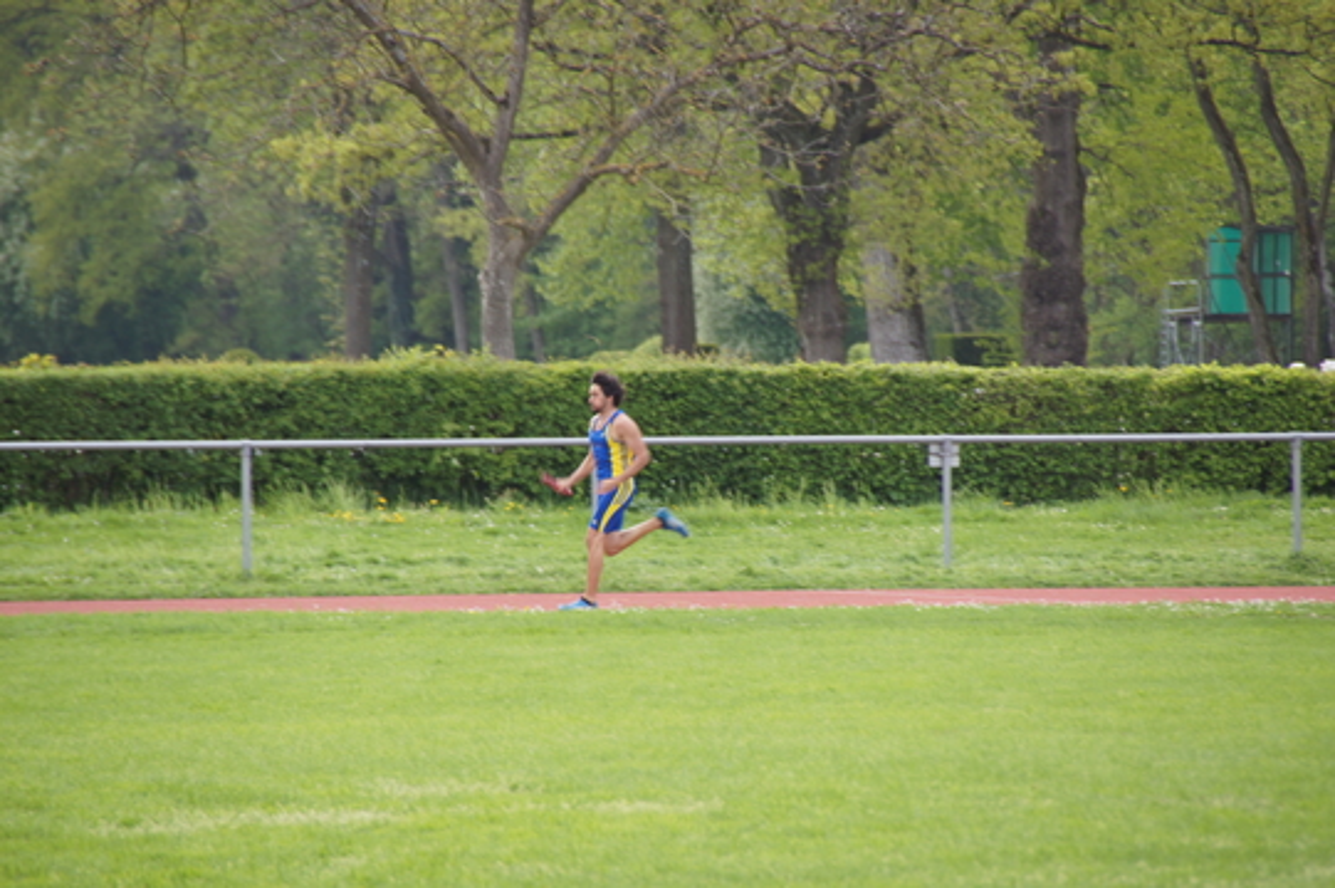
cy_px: 444
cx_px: 668
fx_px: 13893
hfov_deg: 5.5
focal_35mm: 375
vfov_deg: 3.7
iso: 100
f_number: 6.3
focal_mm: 250
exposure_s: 1/160
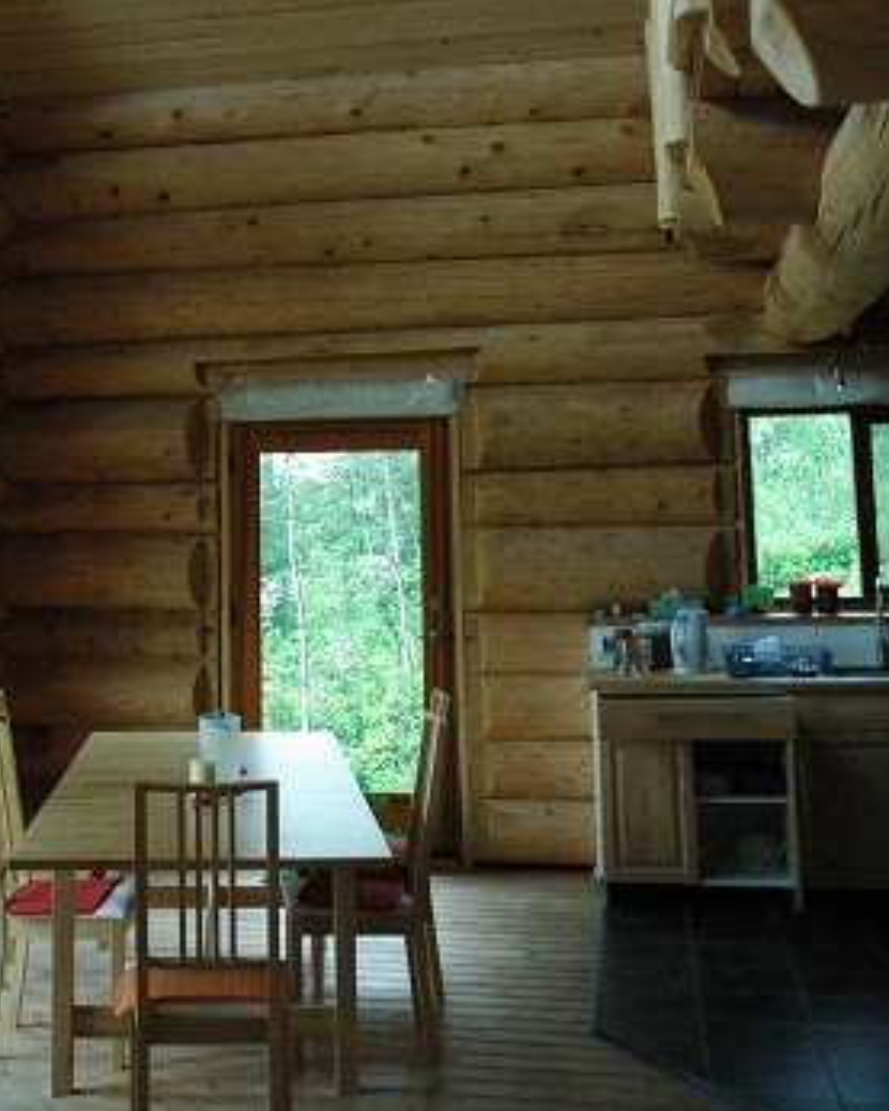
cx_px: 273
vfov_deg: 40.2
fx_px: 1446
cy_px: 215
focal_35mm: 44
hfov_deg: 33.8
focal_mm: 18
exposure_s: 1/40
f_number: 3.5
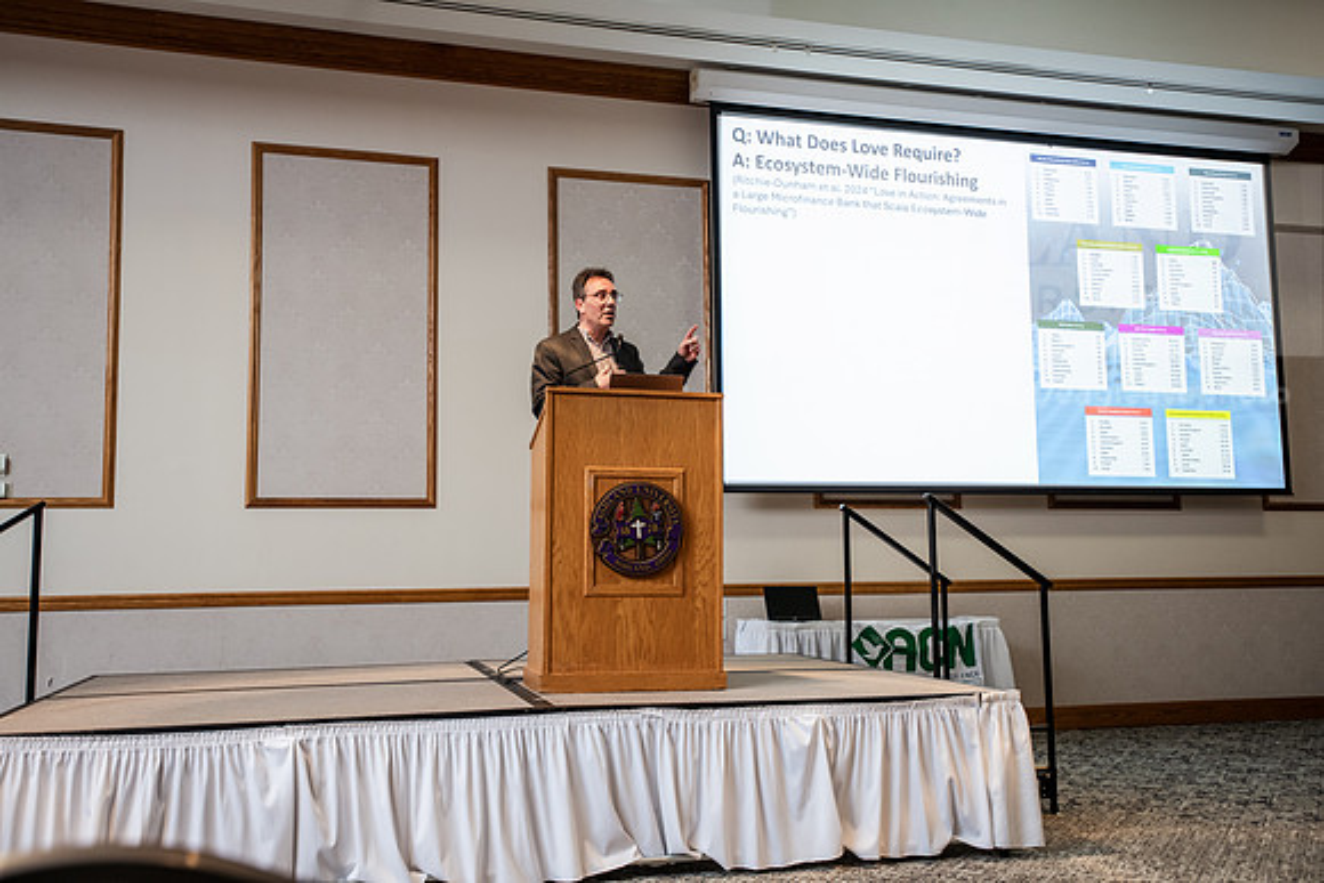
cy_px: 442
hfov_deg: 54.4
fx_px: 1287
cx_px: 662
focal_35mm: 35
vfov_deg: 37.9
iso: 1250
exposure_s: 1/160
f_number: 3.5
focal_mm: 35
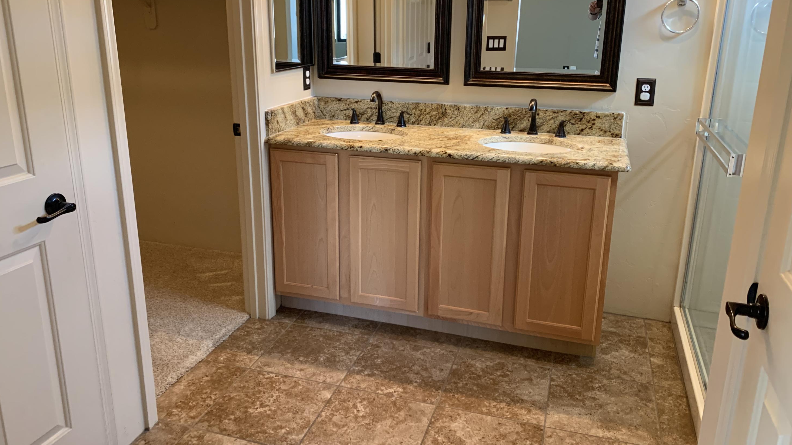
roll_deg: -1.3
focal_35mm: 29
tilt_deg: -17.1
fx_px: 609
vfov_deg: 40.1
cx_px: 395
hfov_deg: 66.1
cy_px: 193
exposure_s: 1/60
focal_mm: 4.25
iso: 200
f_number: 1.8
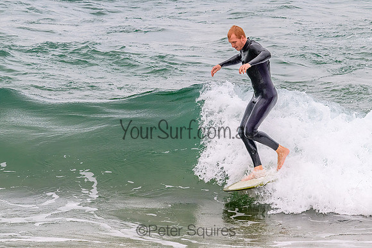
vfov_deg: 2.1
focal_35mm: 667
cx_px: 205
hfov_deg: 3.1
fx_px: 6892
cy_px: 79
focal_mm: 490
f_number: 11
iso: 1100
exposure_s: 1/2000
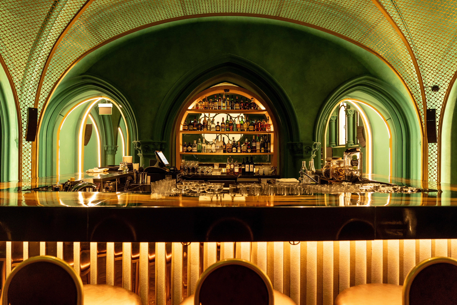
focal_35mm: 24
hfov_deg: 73.7
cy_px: 152
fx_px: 305
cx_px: 228
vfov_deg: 53.1
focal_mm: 24
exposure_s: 1/80
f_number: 4
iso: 1600
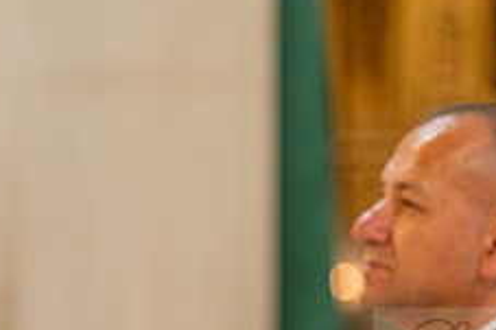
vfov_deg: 2.9
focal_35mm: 470
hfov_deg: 4.4
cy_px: 273
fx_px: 6471
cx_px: 397
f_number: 2.8
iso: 1000
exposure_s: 1/100
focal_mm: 140
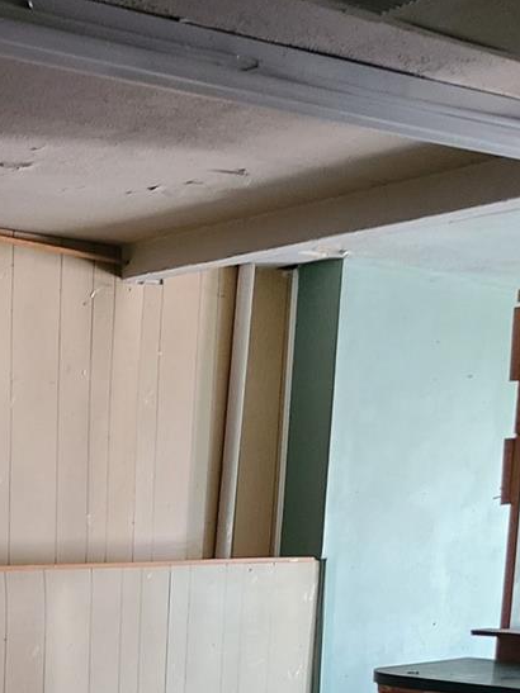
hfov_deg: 19.4
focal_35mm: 73
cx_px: -27
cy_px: 907
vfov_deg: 23.5
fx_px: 1463
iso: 500
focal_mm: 5.4
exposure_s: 1/30
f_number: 1.8
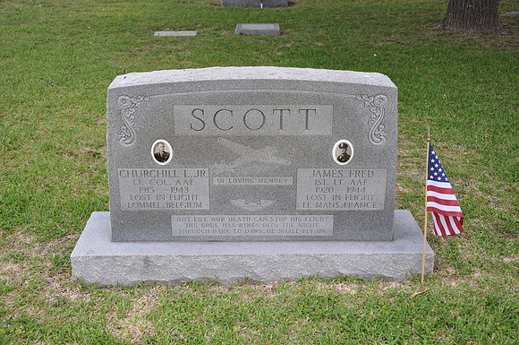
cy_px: 172
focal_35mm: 45
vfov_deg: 29.8
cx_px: 260
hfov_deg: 43.7
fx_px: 648
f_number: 5.6
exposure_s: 1/125
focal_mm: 30
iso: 320
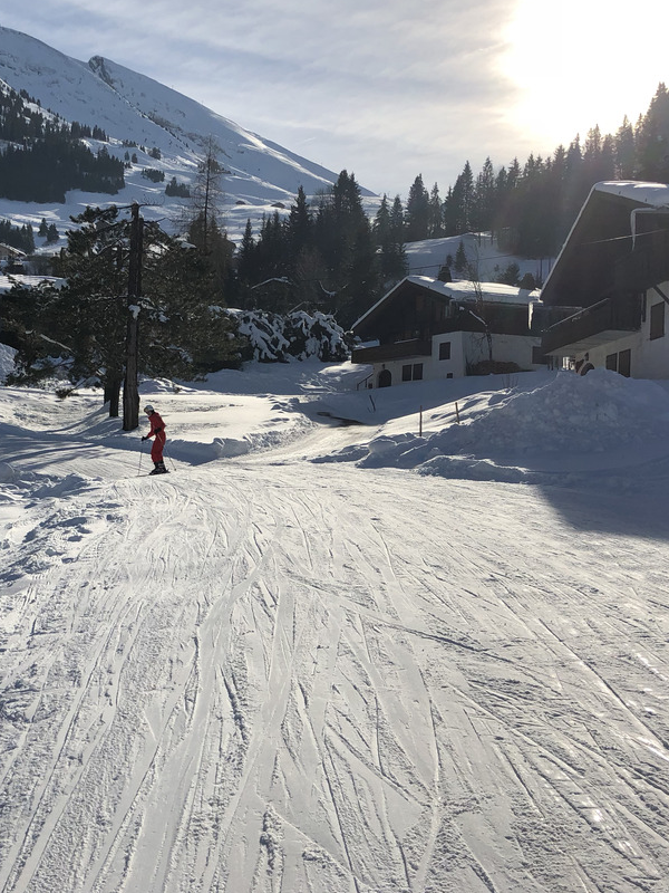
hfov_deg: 34.1
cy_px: 425
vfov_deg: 44.8
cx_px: 233
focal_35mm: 42
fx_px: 1082
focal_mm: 4
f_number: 1.8
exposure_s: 1/6024
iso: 20
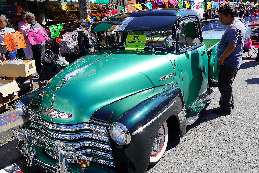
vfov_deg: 43.6
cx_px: 130
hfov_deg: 61.9
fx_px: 216
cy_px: 86
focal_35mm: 30
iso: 100
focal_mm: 30
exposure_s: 1/125
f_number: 9
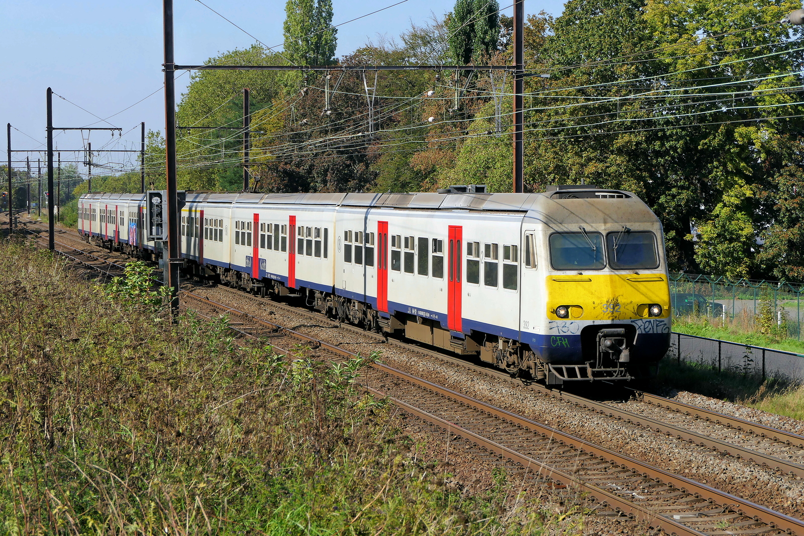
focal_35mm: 102
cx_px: 402
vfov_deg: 13.4
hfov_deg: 20.0
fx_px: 2277
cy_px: 268
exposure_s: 1/800
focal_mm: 37.2
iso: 200
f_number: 5.6
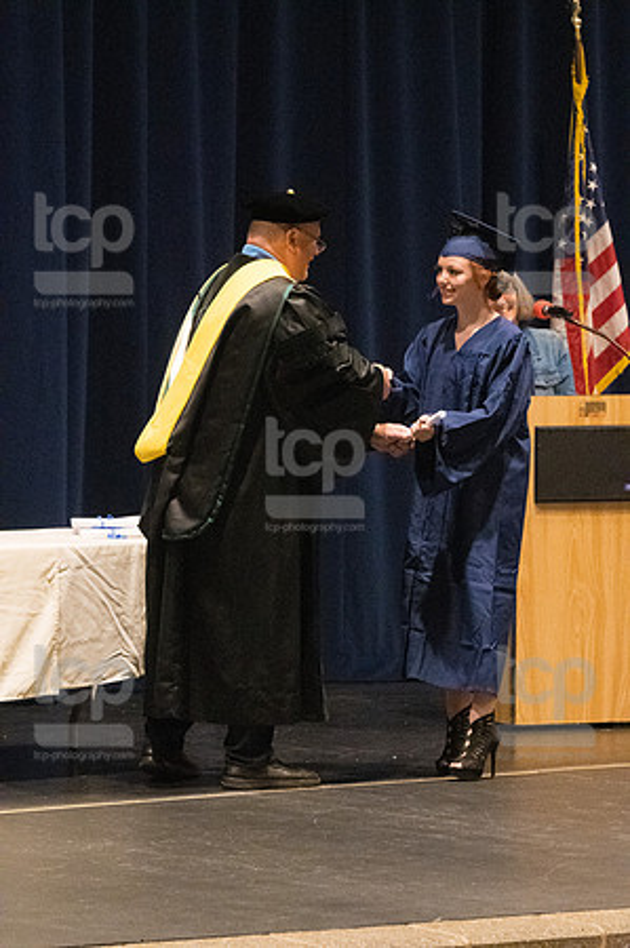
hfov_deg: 6.8
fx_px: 5314
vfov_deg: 10.2
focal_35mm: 202
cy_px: 474
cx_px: 315
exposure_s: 1/250
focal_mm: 135
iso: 8000
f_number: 4.5
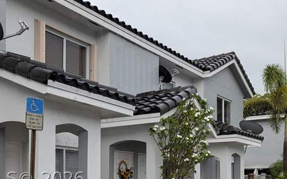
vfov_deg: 23.0
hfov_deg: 36.4
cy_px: 178
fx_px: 422
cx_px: 62
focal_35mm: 54
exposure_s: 1/174
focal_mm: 6.81
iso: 47
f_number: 1.85
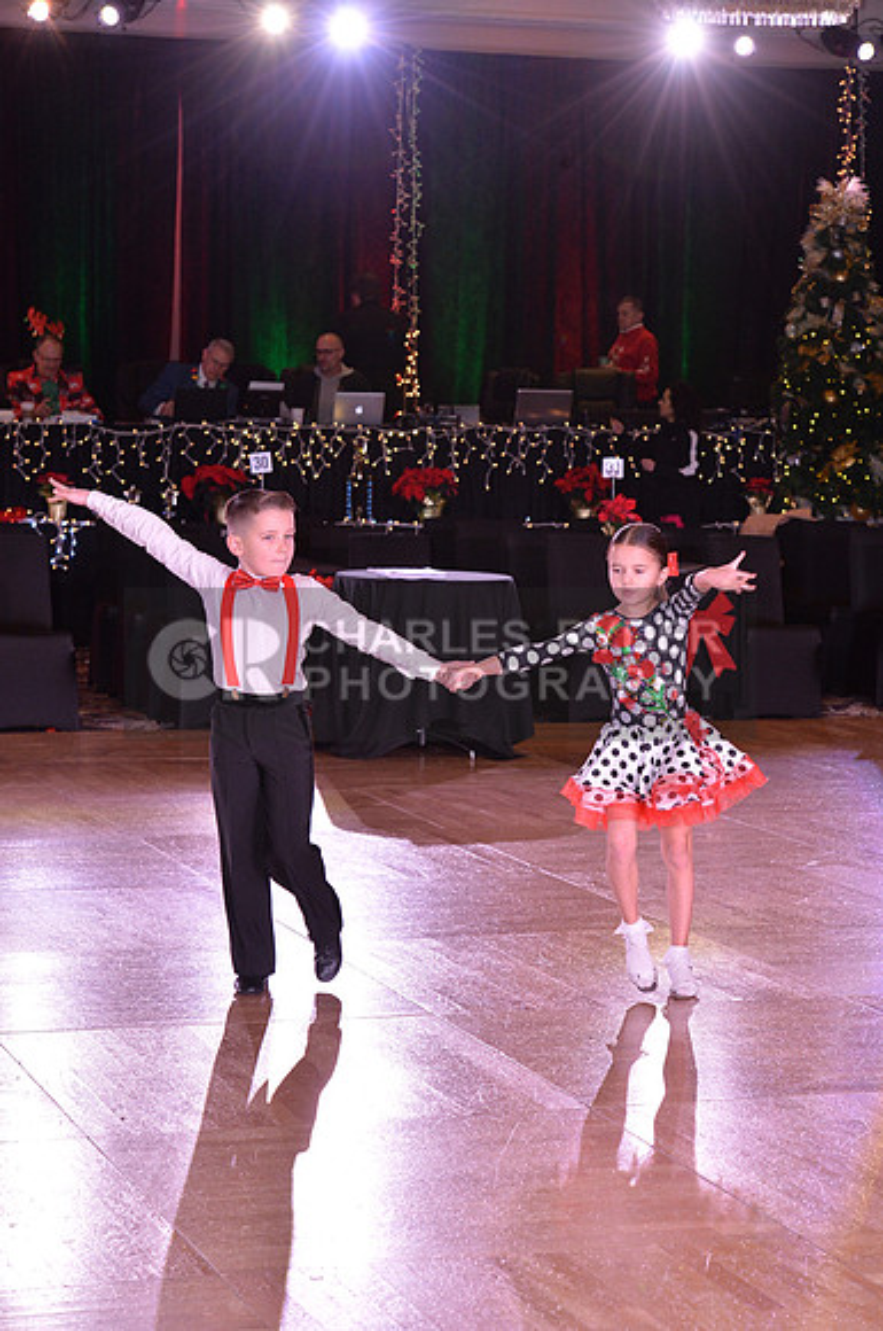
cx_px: 442
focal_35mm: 98
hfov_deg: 13.9
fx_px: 3616
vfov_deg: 20.8
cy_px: 666
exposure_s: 1/250
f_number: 6.3
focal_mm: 98
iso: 2000
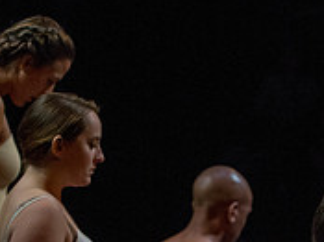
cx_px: 190
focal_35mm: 173
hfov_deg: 11.4
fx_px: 1618
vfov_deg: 8.4
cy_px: 347
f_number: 2.8
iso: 12800
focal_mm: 70
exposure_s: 1/500
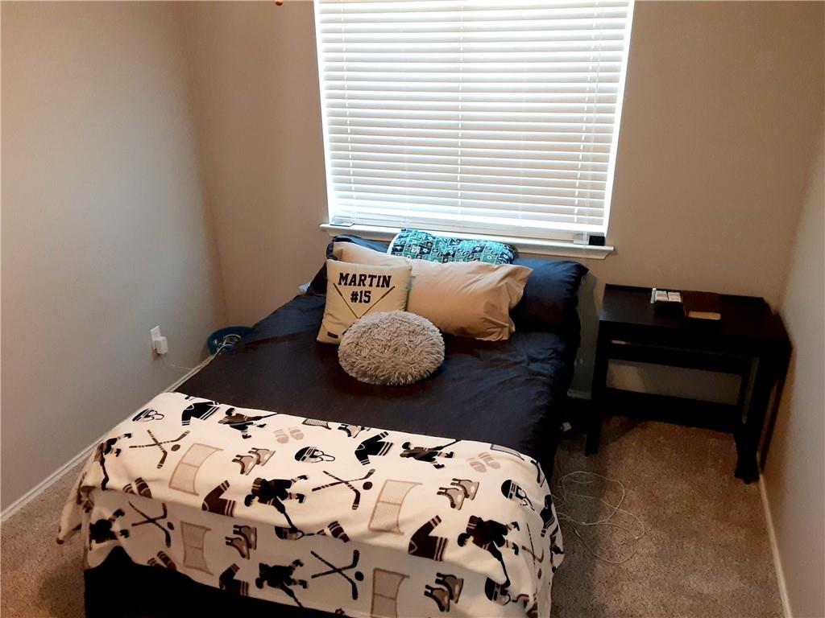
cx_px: 412
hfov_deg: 65.3
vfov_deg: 51.4
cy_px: 309
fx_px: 643
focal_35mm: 27
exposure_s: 1/60.2
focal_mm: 2.91
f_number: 1.9
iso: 200
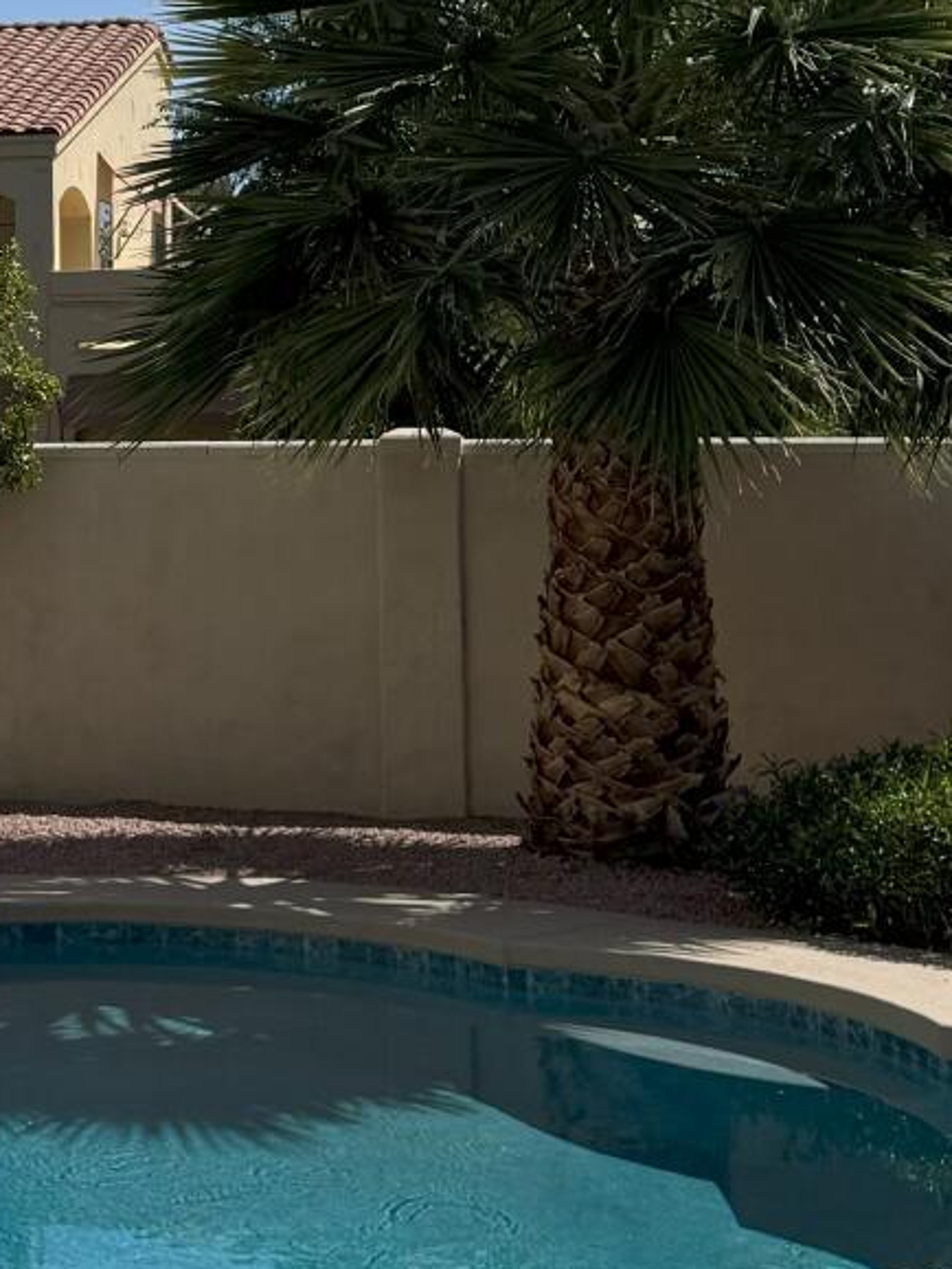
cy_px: 314
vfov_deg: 23.3
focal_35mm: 83
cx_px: -64
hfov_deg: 17.3
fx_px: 3041
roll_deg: +0.7
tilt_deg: +3.2
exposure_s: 1/7937
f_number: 1.78
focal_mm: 6.76
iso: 80
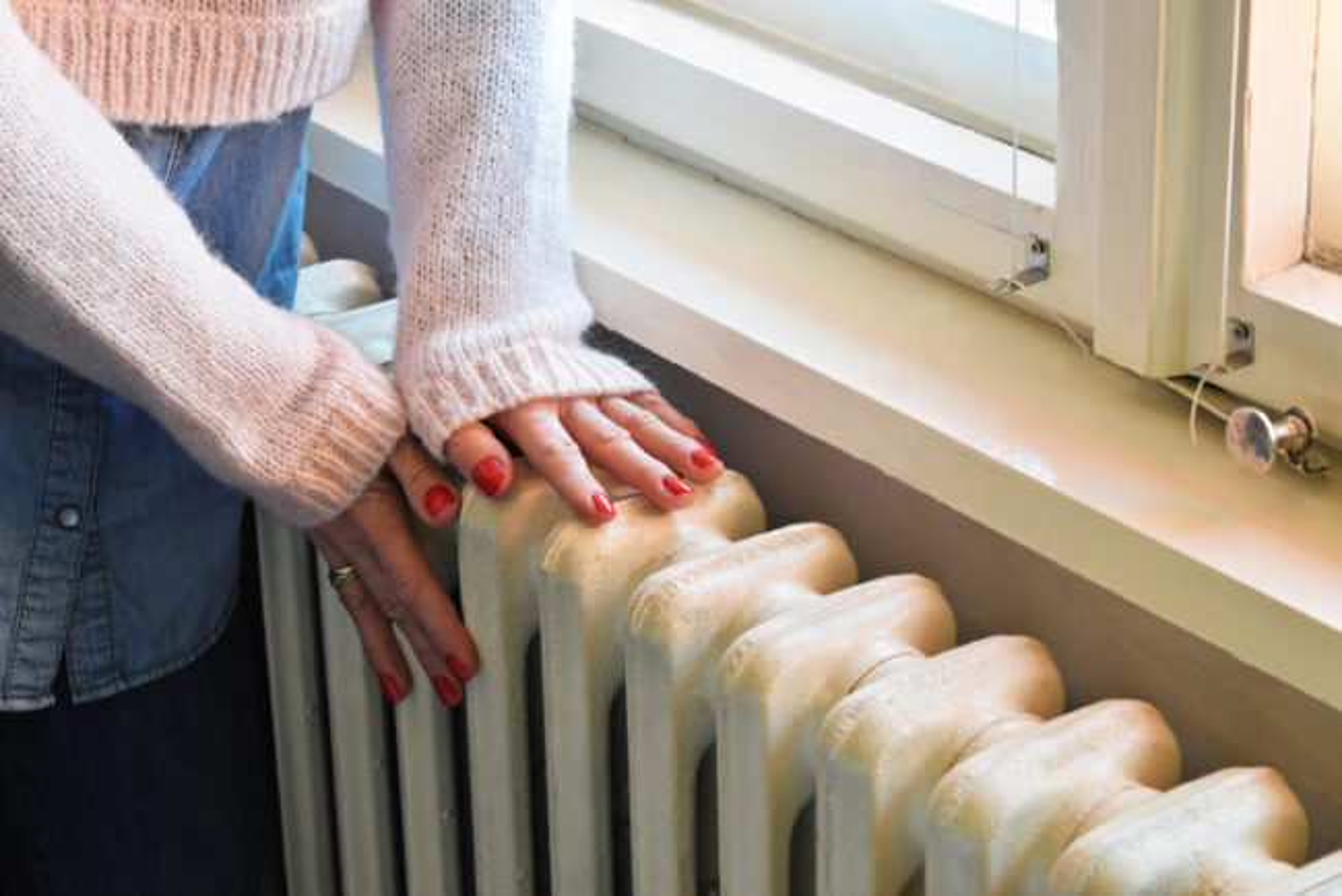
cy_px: 448
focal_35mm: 82
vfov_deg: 16.6
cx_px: 671
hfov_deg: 24.6
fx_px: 3077
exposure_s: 1/4
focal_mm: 55
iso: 100
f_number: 8
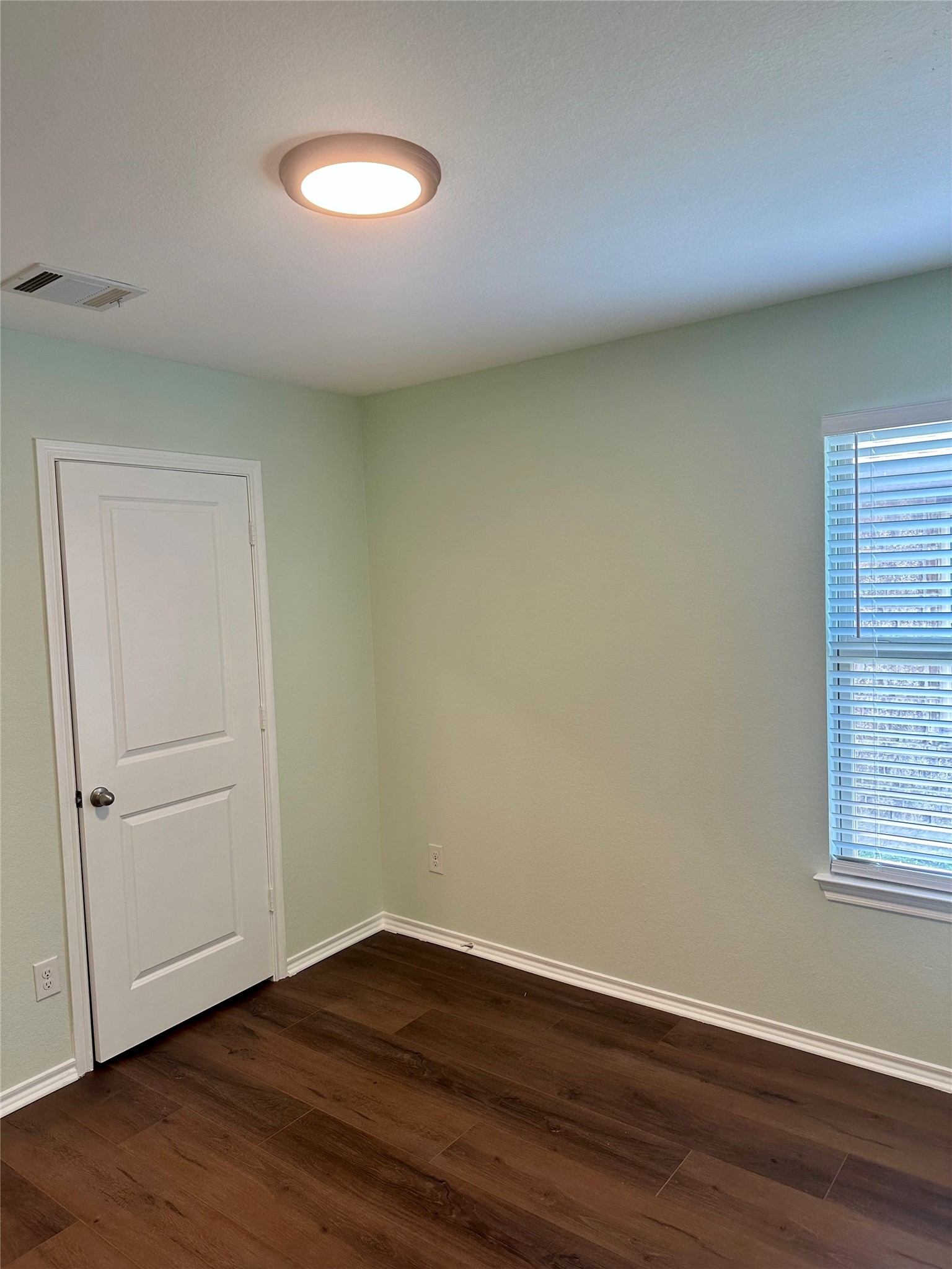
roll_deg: +1.7
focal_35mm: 24
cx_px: 476
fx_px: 880
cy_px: 634
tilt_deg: -3.6
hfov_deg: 56.8
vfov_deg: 71.6
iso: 160
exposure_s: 1/120
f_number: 1.78
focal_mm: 6.86
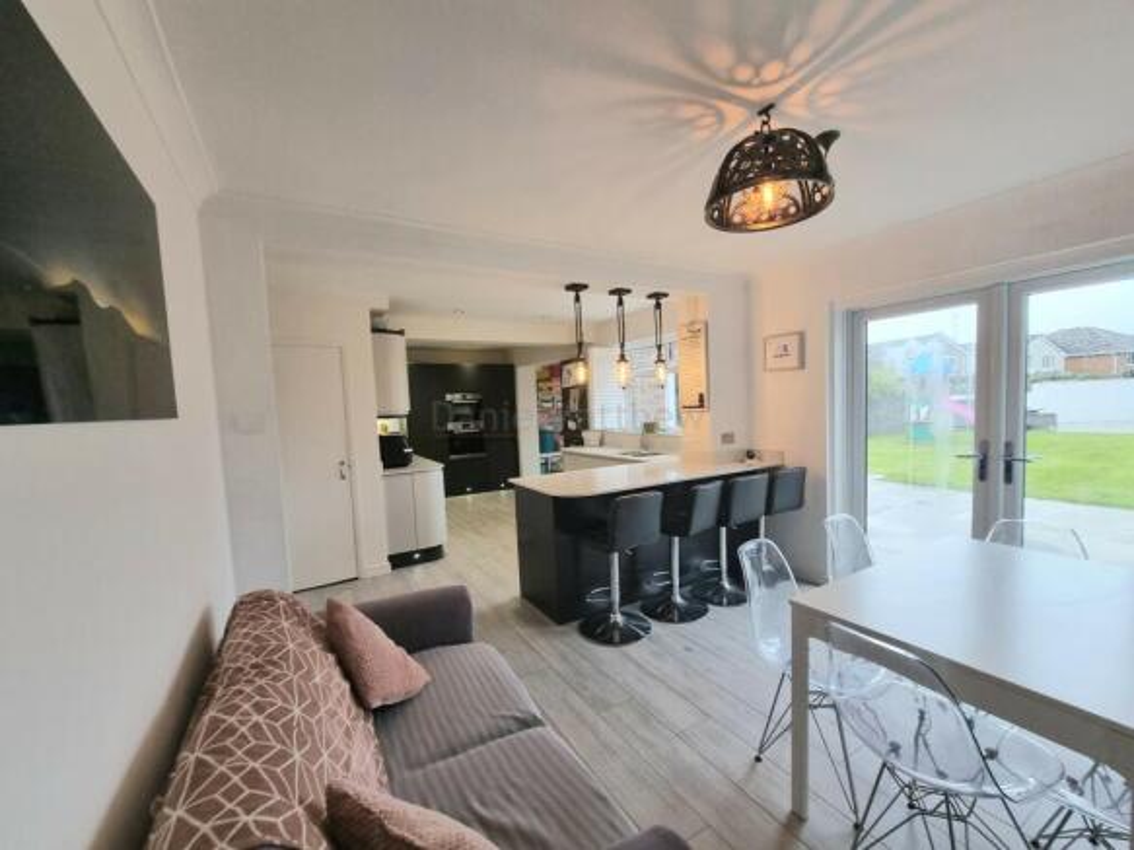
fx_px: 426
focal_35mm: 13
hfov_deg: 106.2
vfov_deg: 89.9
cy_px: 425
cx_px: 567
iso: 64
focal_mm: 2.2
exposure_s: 1/60.2
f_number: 2.2
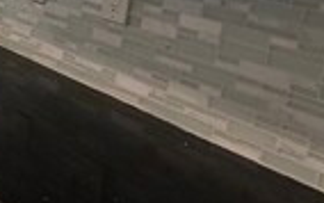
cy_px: -27
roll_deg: -0.3
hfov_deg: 17.7
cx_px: -363
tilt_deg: -8.8
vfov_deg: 18.6
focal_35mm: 67
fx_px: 592
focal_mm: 2.22
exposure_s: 1/120
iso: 250
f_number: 2.2
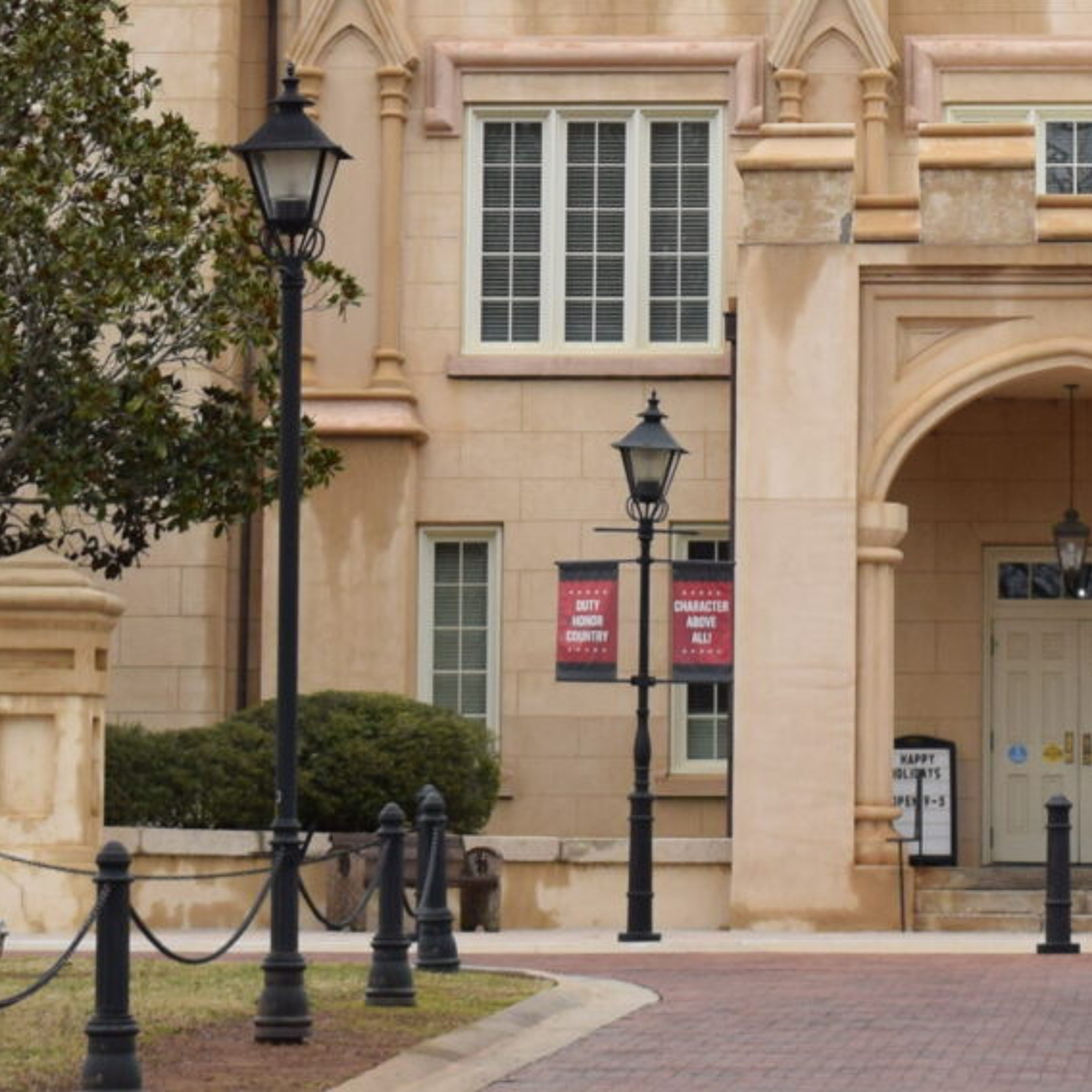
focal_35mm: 184
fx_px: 6567
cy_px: -282
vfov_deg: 9.4
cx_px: 796
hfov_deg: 9.5
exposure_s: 1/160
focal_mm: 32
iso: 400
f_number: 6.3
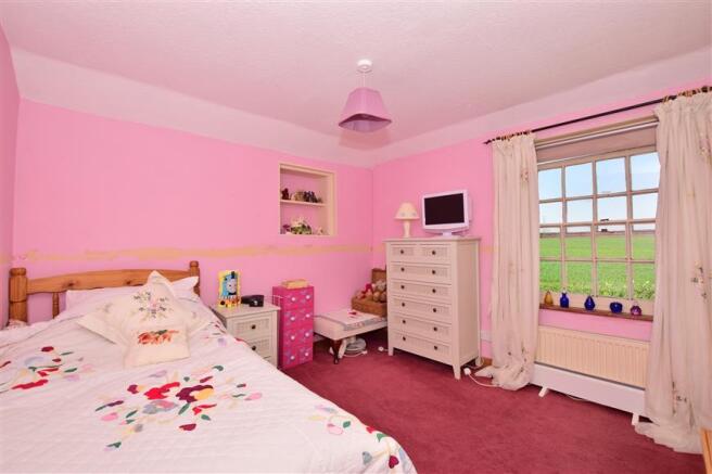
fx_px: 297
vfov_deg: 77.3
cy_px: 237
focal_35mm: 15
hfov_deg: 100.4
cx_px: 356
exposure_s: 1/200
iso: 200
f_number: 13
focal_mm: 10
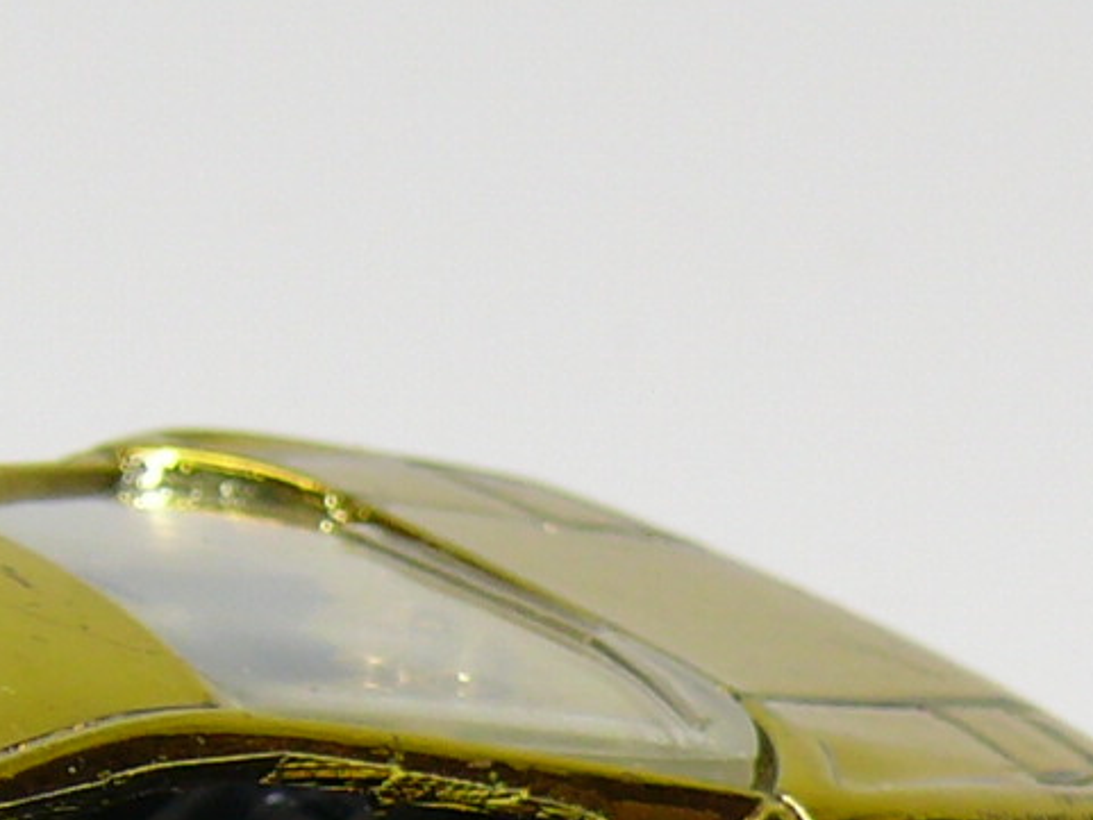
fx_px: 11559
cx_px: -236
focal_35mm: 366
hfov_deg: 5.4
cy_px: 1045
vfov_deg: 4.1
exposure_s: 1/30
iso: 100
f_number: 4
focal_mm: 14
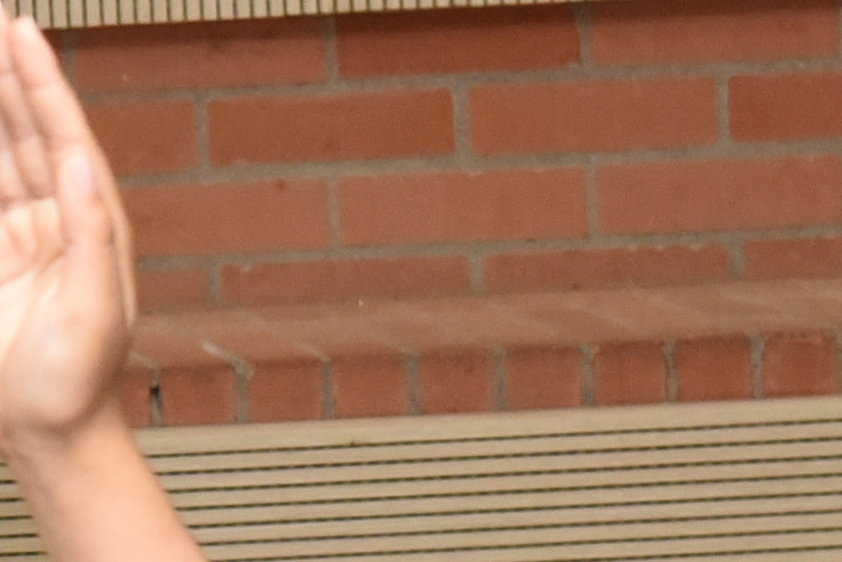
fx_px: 9428
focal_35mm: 403
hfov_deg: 5.0
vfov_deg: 3.4
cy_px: 66
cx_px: -644
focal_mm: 62
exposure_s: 1/200
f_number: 6.3
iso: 3200
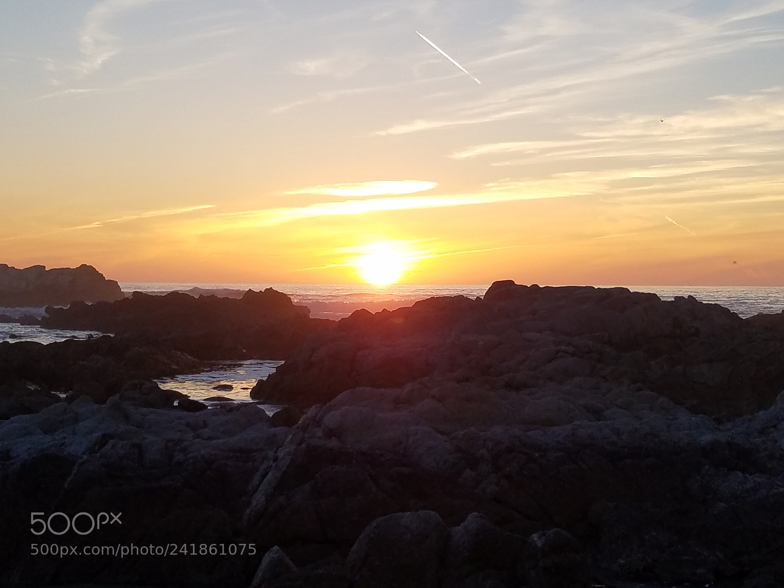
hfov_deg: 67.3
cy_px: 294
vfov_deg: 53.1
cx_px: 392
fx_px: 589
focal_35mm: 26
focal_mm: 4.2
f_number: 1.7
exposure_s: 1/756
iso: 50
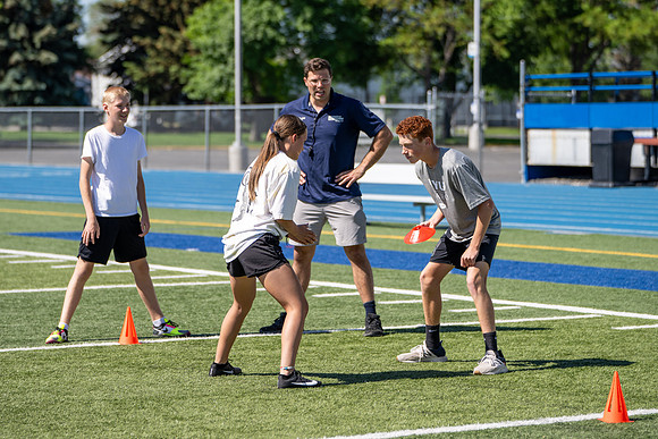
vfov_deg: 10.8
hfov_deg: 16.1
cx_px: 329
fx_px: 2326
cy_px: 178
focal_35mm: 127
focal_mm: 105
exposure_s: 1/800
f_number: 3.2
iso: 50
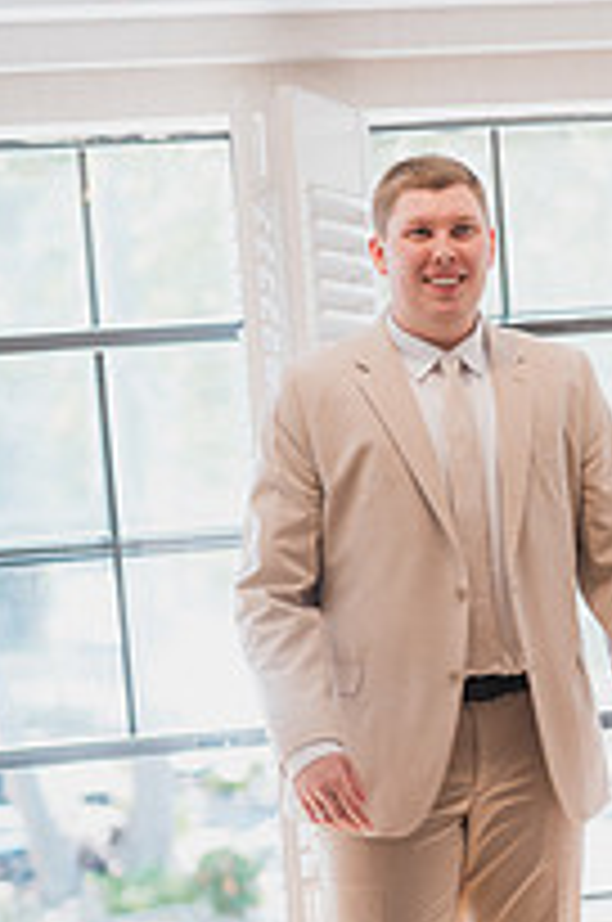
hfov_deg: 12.3
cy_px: 535
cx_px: 544
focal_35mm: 110
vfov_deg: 18.6
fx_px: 2814
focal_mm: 50
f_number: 1.4
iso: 800
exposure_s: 1/1600
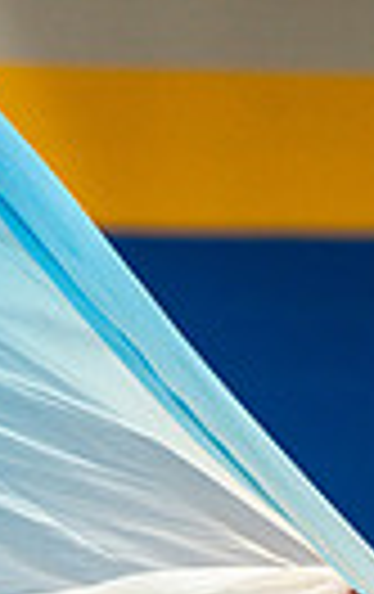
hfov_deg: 1.9
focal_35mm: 693
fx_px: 11253
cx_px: 72
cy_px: 972
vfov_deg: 3.0
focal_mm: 200
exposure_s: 1/500
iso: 3600
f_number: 4
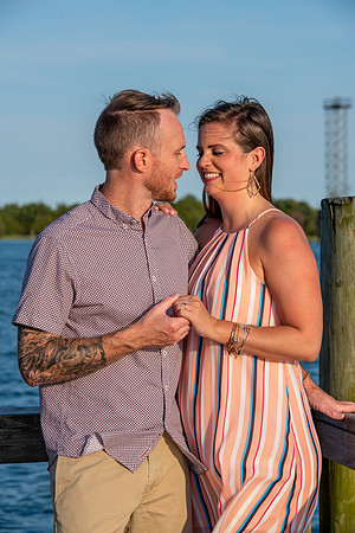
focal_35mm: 140
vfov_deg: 14.7
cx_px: 178
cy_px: 266
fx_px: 2071
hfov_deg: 9.8
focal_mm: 140
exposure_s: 1/125
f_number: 9.5
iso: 100
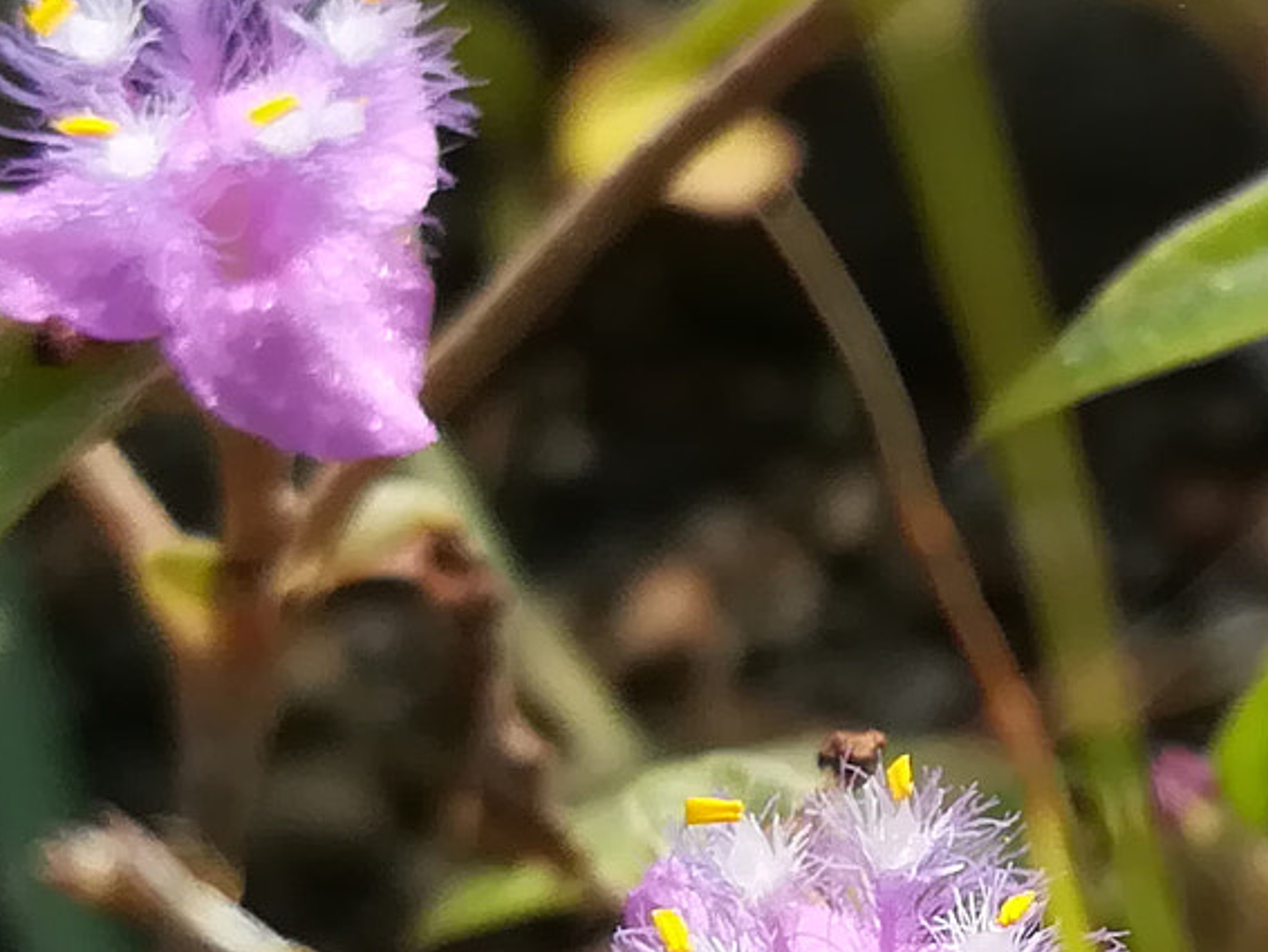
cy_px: 594
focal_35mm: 130
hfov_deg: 14.6
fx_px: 4764
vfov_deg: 11.4
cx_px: 1597
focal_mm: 3.83
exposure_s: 1/539
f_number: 2.2
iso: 50
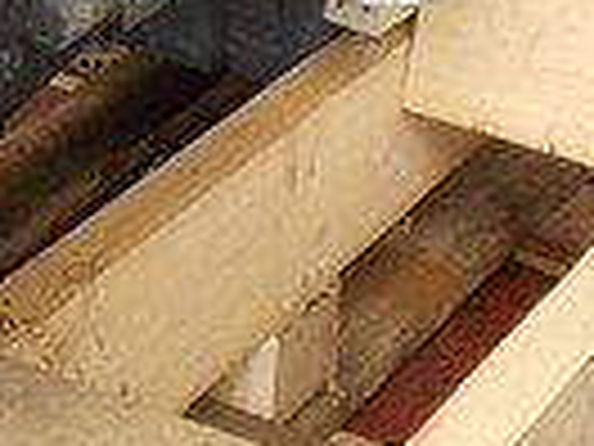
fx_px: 2505
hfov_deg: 13.3
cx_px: -36
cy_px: -514
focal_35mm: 146
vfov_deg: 9.4
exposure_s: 1/200
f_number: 3.3
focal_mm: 4.1
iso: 125
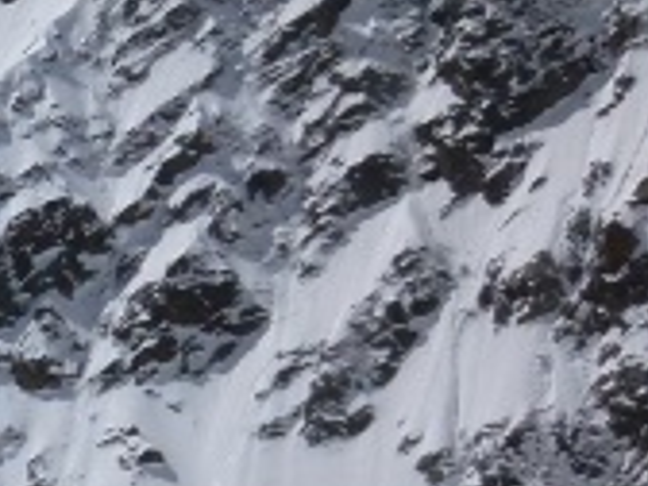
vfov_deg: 12.8
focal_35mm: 114
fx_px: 2134
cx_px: -714
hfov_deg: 14.1
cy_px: 528
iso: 100
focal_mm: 4.3
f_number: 6.3
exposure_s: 1/1600
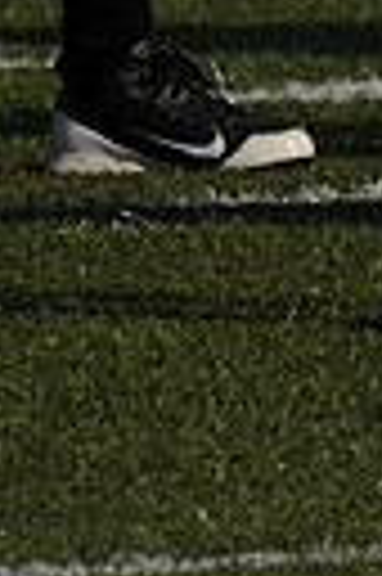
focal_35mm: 2035
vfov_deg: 1.0
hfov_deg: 0.7
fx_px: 32476
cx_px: 573
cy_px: -644
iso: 200
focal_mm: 300
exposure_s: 1/500
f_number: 14
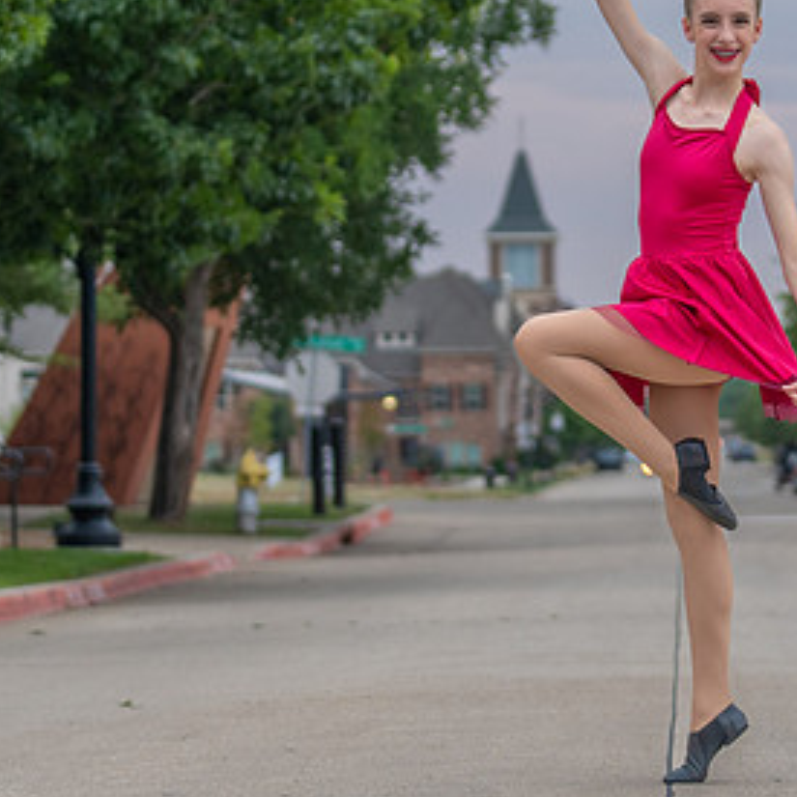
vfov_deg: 9.1
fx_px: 5027
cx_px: 685
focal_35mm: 193
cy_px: 354
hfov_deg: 9.0
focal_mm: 70
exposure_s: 1/320
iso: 160
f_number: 2.8
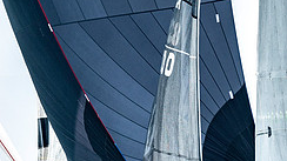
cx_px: 49
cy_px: -58
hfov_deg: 1.9
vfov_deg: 1.1
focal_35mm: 1119
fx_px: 8512
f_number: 5.6
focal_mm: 300
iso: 320
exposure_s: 1/2000
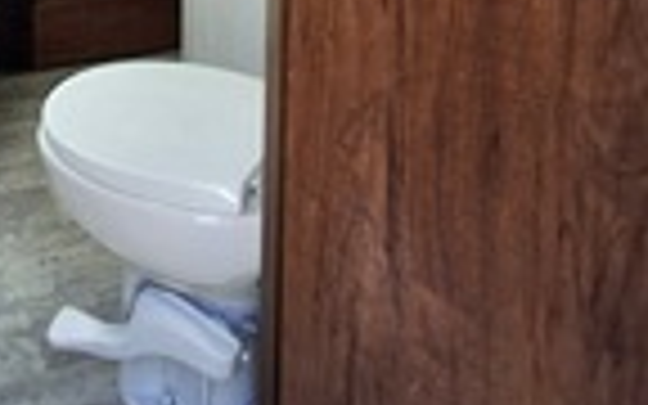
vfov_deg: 22.9
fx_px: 830
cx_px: 108
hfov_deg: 40.5
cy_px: -180
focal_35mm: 47
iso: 40
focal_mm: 1.64
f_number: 2.2
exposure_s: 1/40
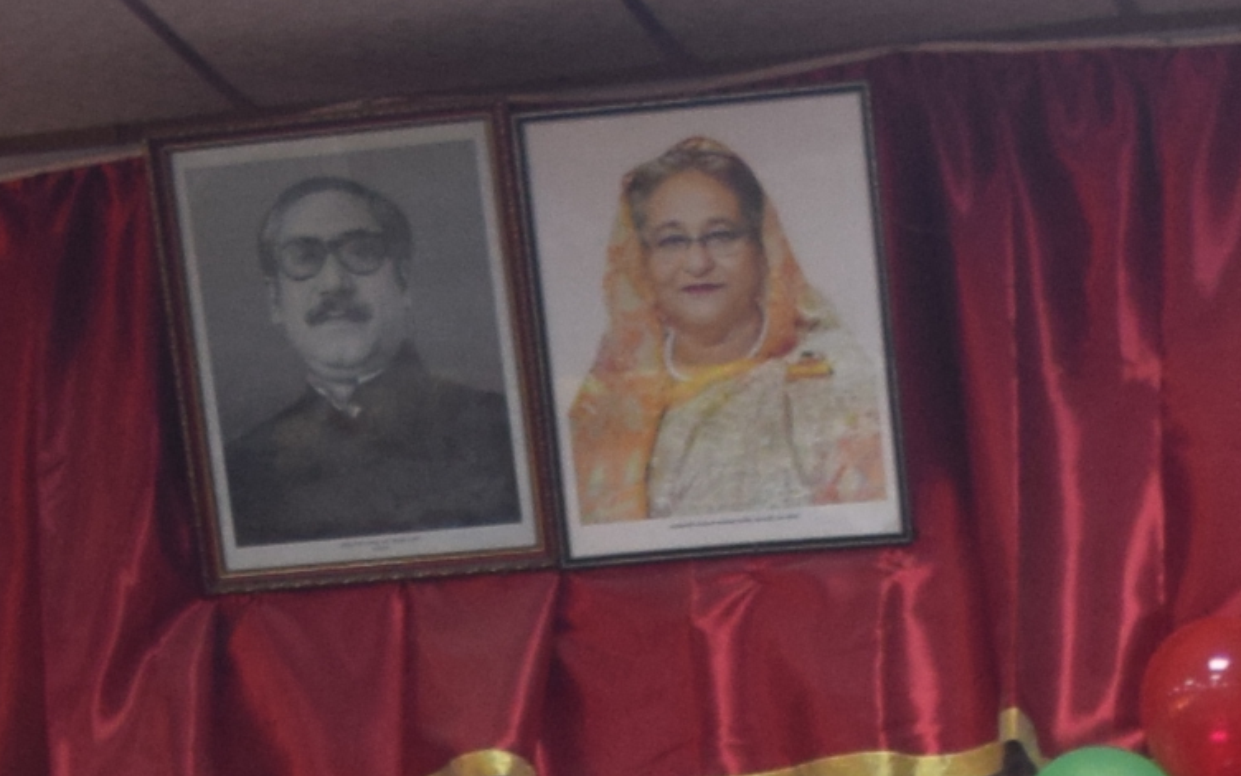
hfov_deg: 10.9
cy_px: 1788
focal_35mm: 192
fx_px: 6495
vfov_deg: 6.5
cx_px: 299
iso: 500
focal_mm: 21
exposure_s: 1/60
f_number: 4
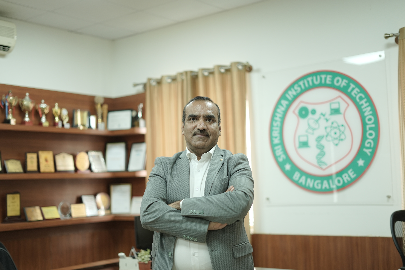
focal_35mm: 50
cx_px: 202
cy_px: 135
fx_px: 562
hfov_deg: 39.6
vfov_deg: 27.0
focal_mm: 50
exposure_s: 1/100
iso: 400
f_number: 1.8
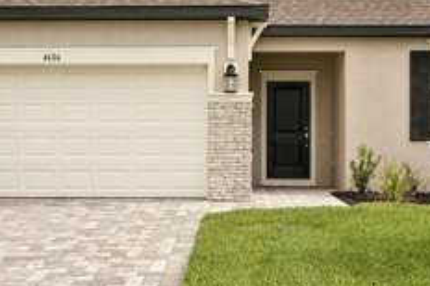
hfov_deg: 33.4
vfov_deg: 22.6
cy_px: 146
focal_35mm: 60
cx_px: 219
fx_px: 716
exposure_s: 1/1000
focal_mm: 29
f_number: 8
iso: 400
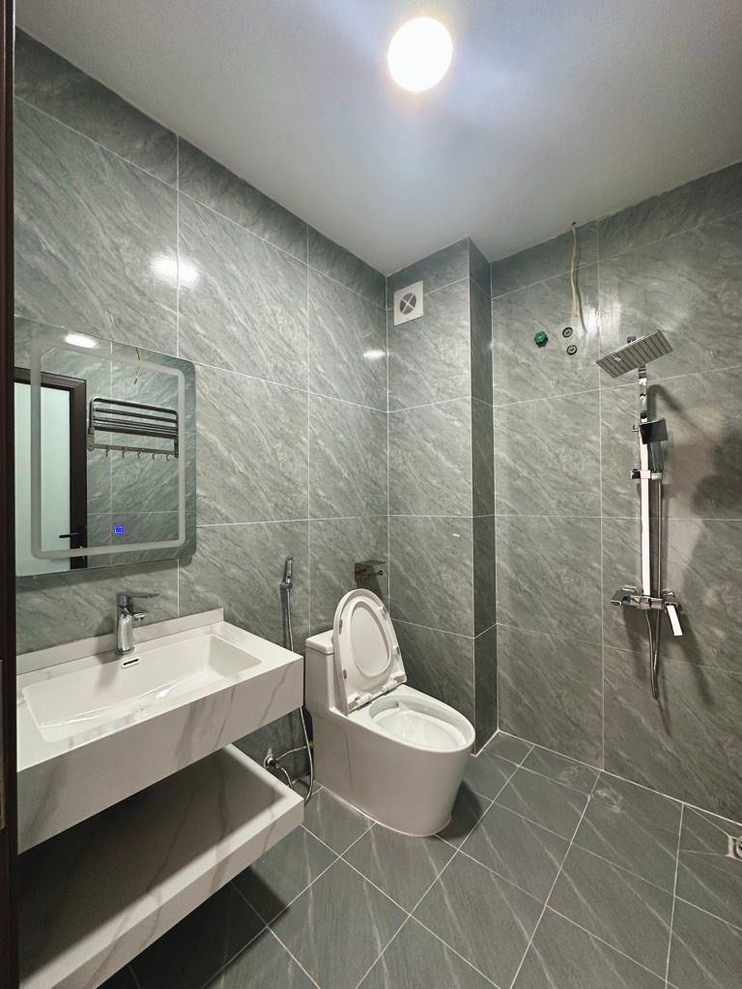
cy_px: 494
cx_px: 371
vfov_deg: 102.1
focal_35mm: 14
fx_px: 400
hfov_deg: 85.7
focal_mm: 2.22
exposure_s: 1/50
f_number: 2.2
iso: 250
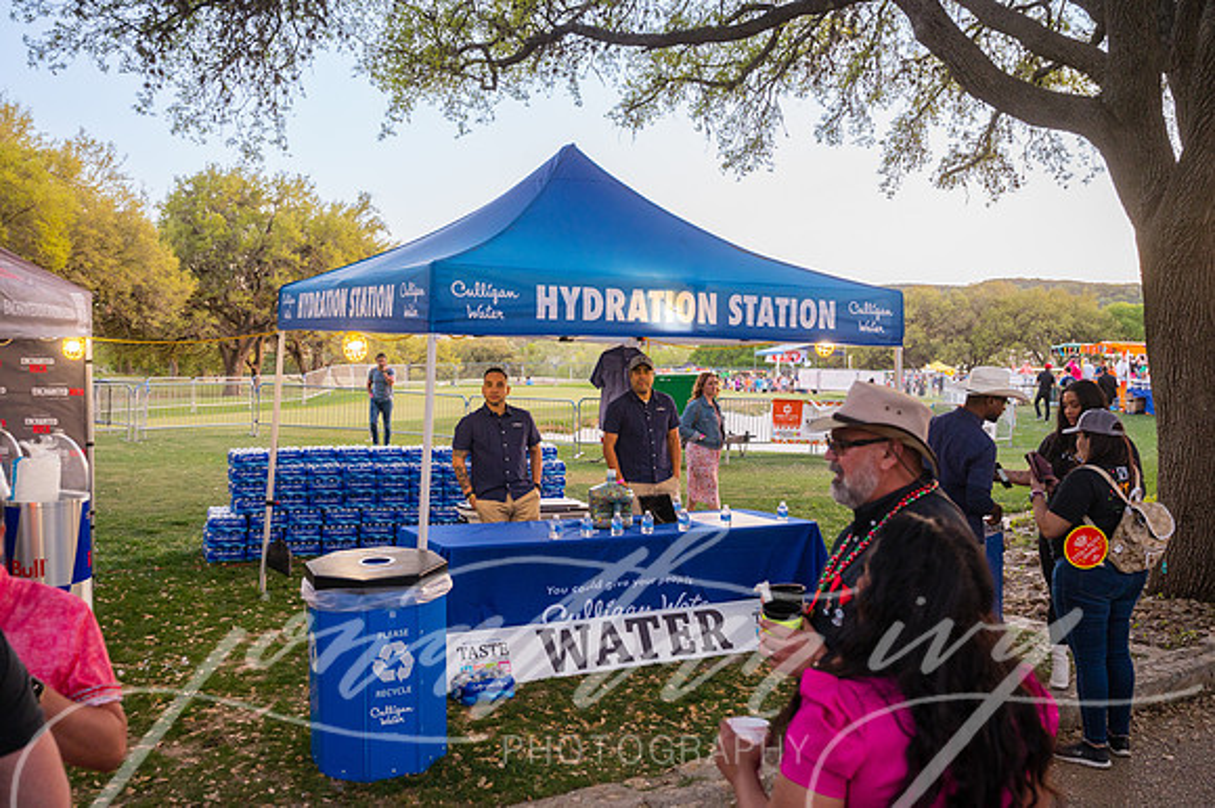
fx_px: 1181
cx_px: 608
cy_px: 404
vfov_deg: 37.8
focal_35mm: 35
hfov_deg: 54.5
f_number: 4
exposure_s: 1/320
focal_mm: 35
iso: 1250
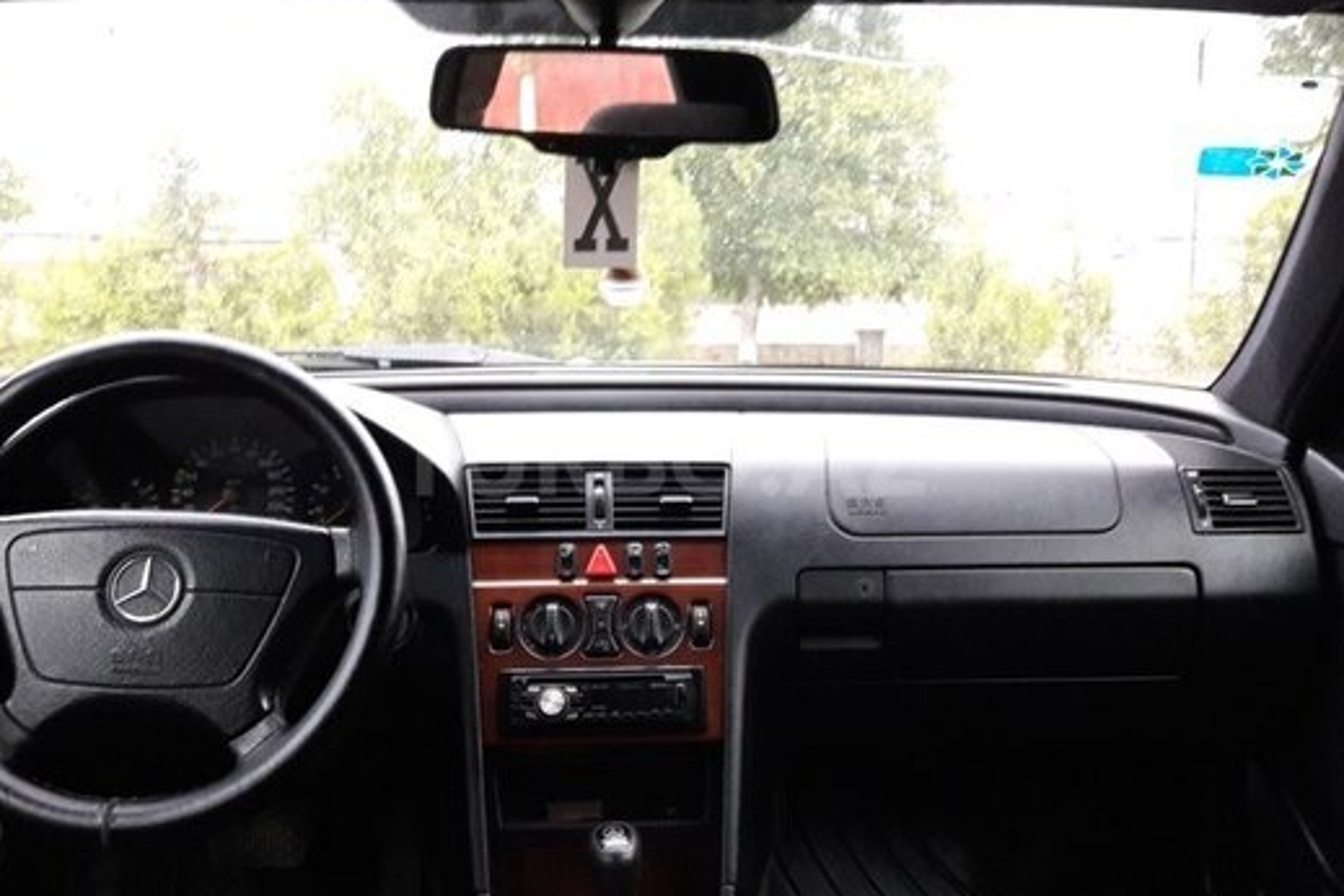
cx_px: 660
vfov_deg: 35.9
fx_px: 1381
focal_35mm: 37
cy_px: 457
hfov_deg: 51.9
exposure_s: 1/17
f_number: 1.9
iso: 320
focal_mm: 3.7
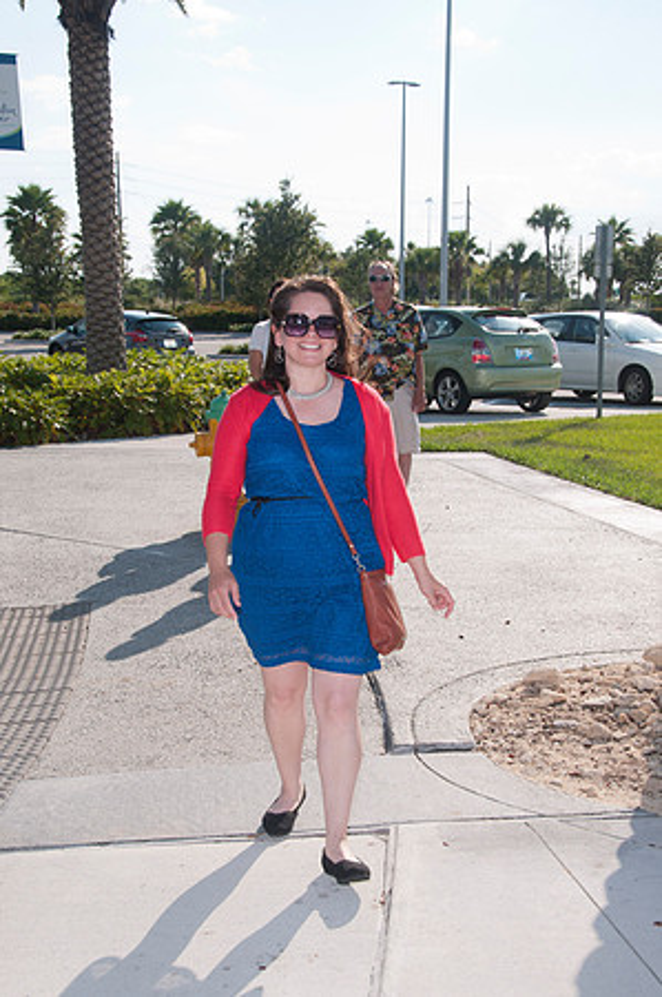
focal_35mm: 48
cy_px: 498
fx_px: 1327
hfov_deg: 28.0
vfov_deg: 41.2
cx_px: 331
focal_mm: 32
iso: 100
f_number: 9
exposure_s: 1/250
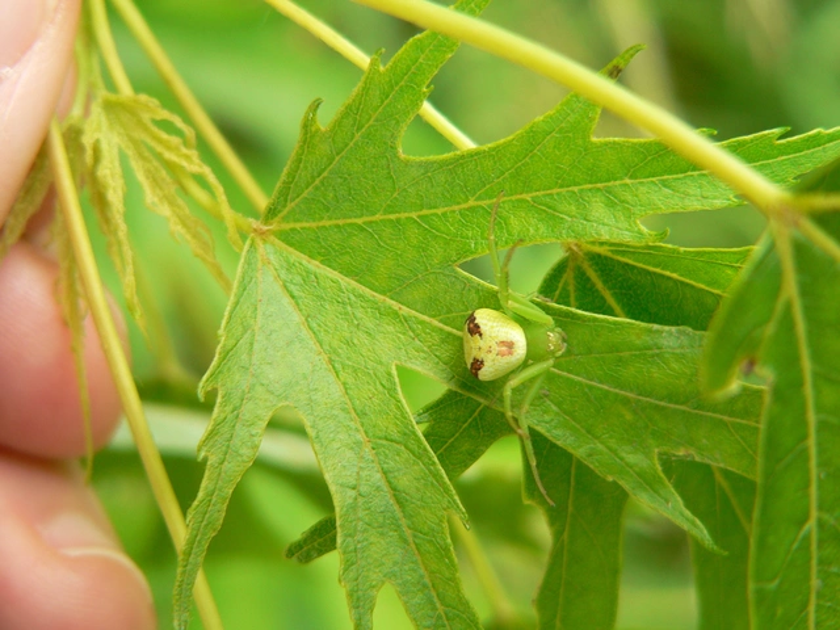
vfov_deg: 18.0
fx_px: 1990
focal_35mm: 82
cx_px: 420
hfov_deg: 23.8
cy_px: 315
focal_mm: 13.6
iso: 100
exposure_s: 1/125
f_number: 3.3
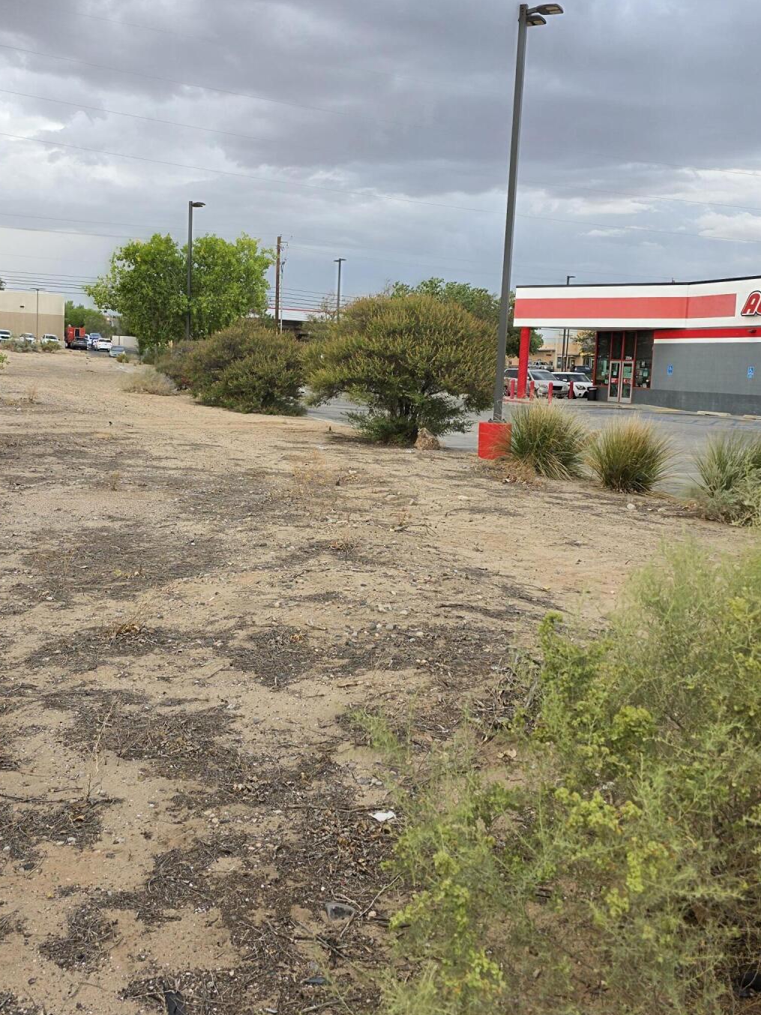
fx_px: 996
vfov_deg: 53.9
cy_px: 459
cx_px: 324
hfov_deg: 41.7
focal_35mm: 34
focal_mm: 6.3
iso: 40
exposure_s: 1/180
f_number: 1.7
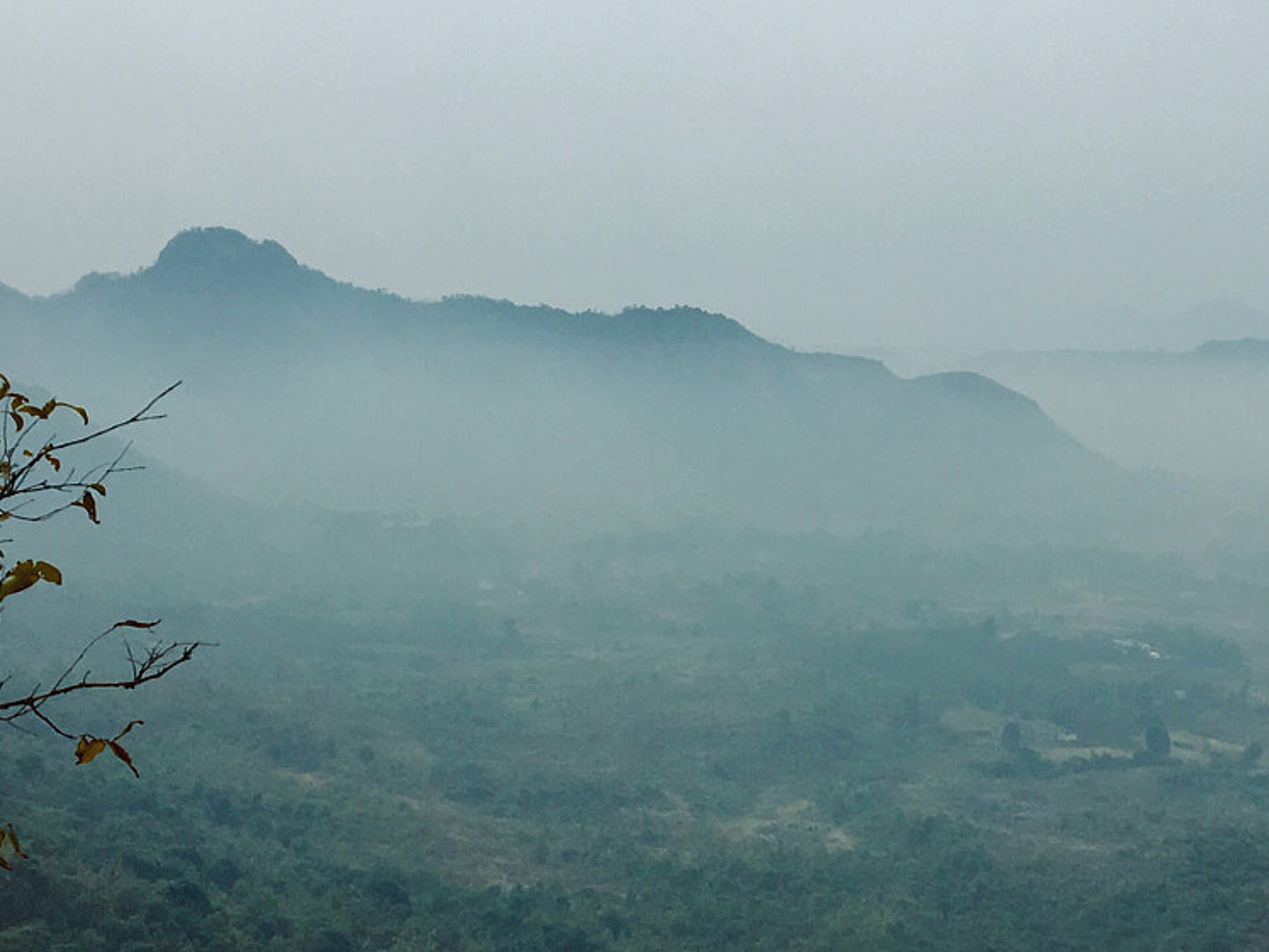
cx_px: 806
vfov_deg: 23.6
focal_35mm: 62
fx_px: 2273
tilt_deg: -2.7
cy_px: 518
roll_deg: -1.3
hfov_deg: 31.0
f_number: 2.2
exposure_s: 1/1479
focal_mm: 4.15
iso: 25
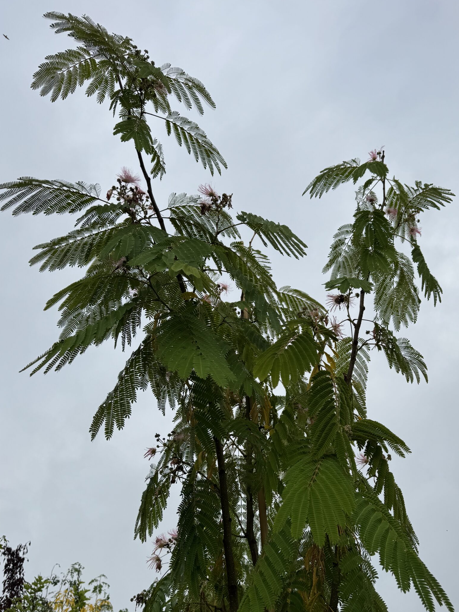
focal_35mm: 30
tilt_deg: +38.3
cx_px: 276
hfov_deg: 46.5
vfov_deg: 59.3
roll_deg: +2.2
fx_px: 530
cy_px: 374
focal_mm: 6.76
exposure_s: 1/4049
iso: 80
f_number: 1.78
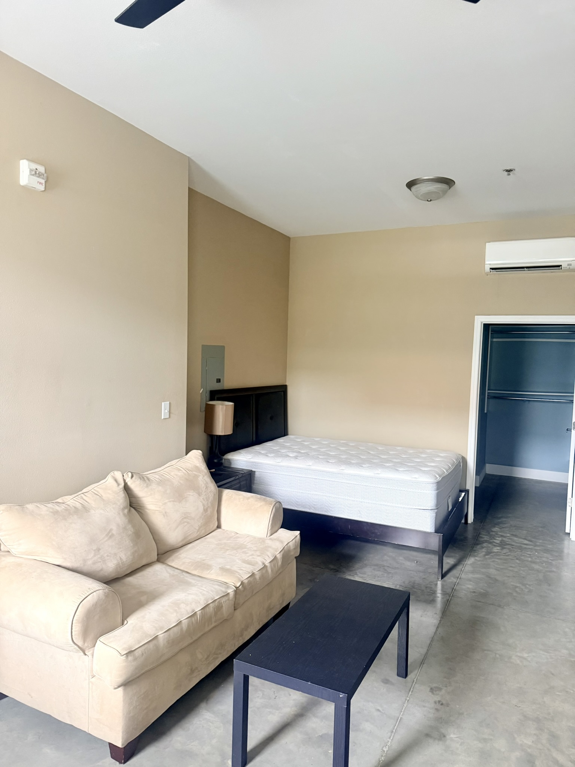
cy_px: 384
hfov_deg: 56.8
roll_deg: -1.9
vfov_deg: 71.6
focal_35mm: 24
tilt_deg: -2.1
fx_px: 532
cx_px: 288
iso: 400
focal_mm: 6.76
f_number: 1.78
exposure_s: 1/60
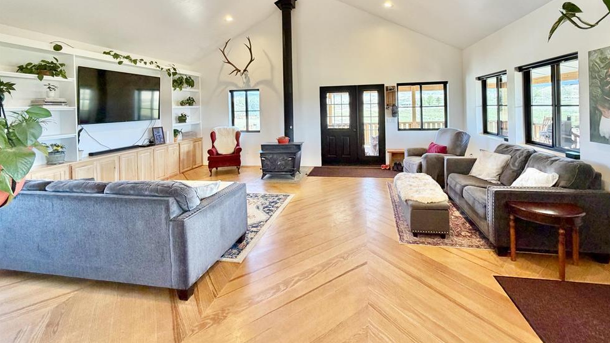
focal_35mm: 16
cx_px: 319
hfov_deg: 99.3
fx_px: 259
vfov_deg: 64.9
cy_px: 108
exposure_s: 1/120
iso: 250
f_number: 2.2
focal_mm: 2.22
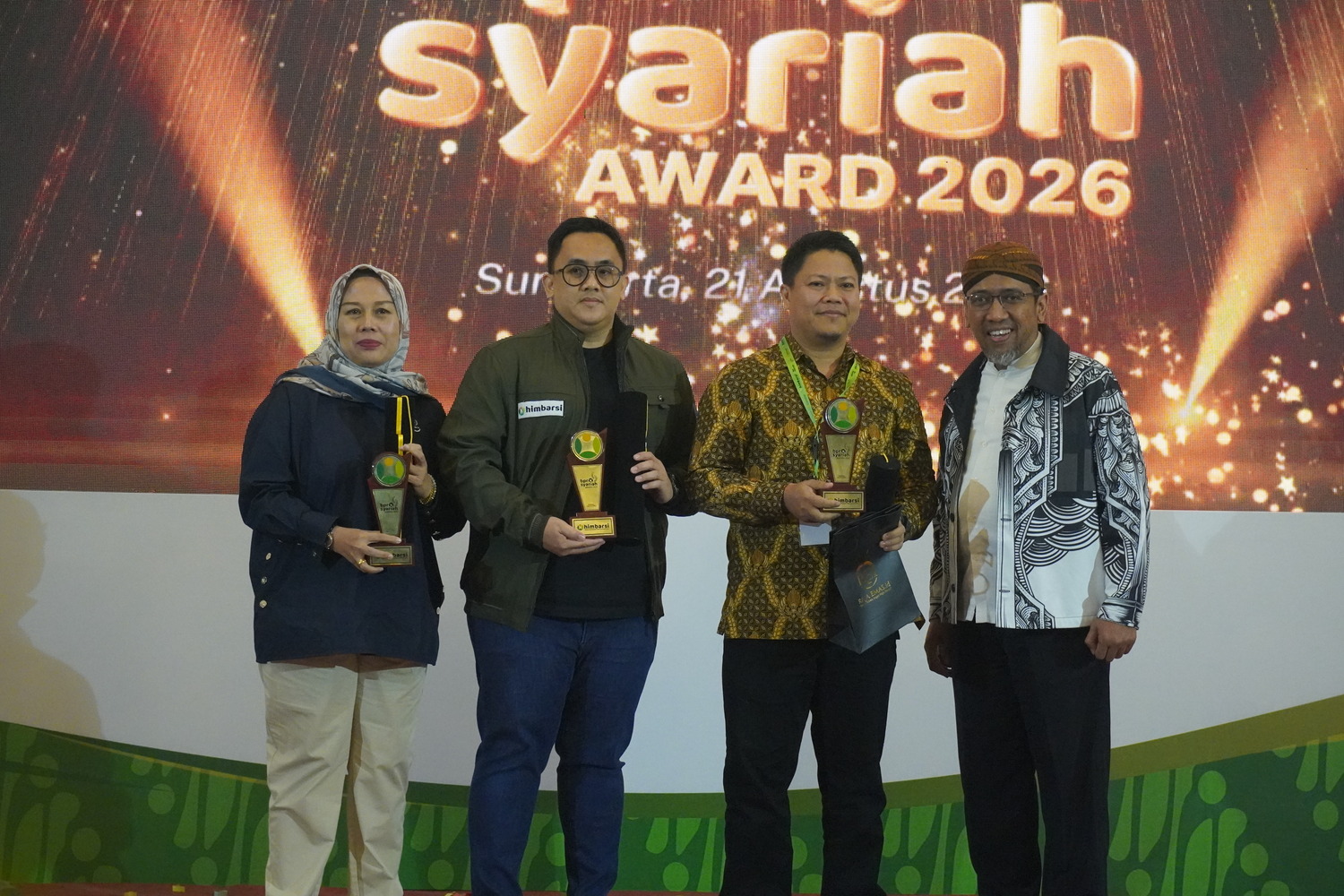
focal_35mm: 75
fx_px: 2800
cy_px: 448
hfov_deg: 27.0
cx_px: 672
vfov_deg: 18.2
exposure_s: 1/160
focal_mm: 50
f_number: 5.6
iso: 6400
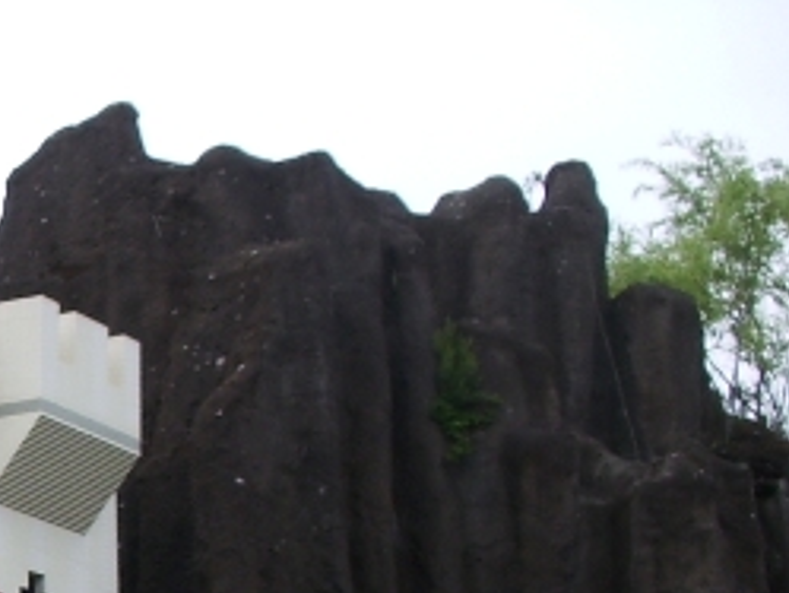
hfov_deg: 14.3
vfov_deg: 11.6
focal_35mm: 126
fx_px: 2873
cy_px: 663
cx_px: -491
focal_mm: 5.8
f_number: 4.3
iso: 50
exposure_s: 1/250
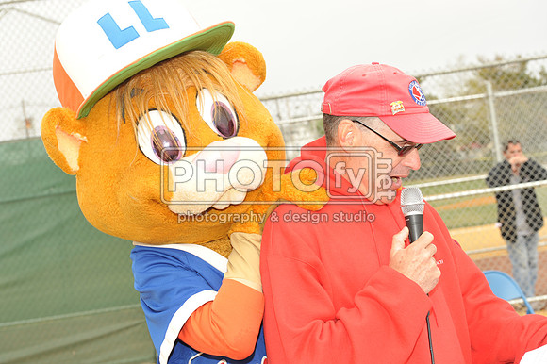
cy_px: 182
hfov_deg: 28.9
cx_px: 274
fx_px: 1063
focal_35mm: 70
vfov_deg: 19.4
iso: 400
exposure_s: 1/250
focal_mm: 70
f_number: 8
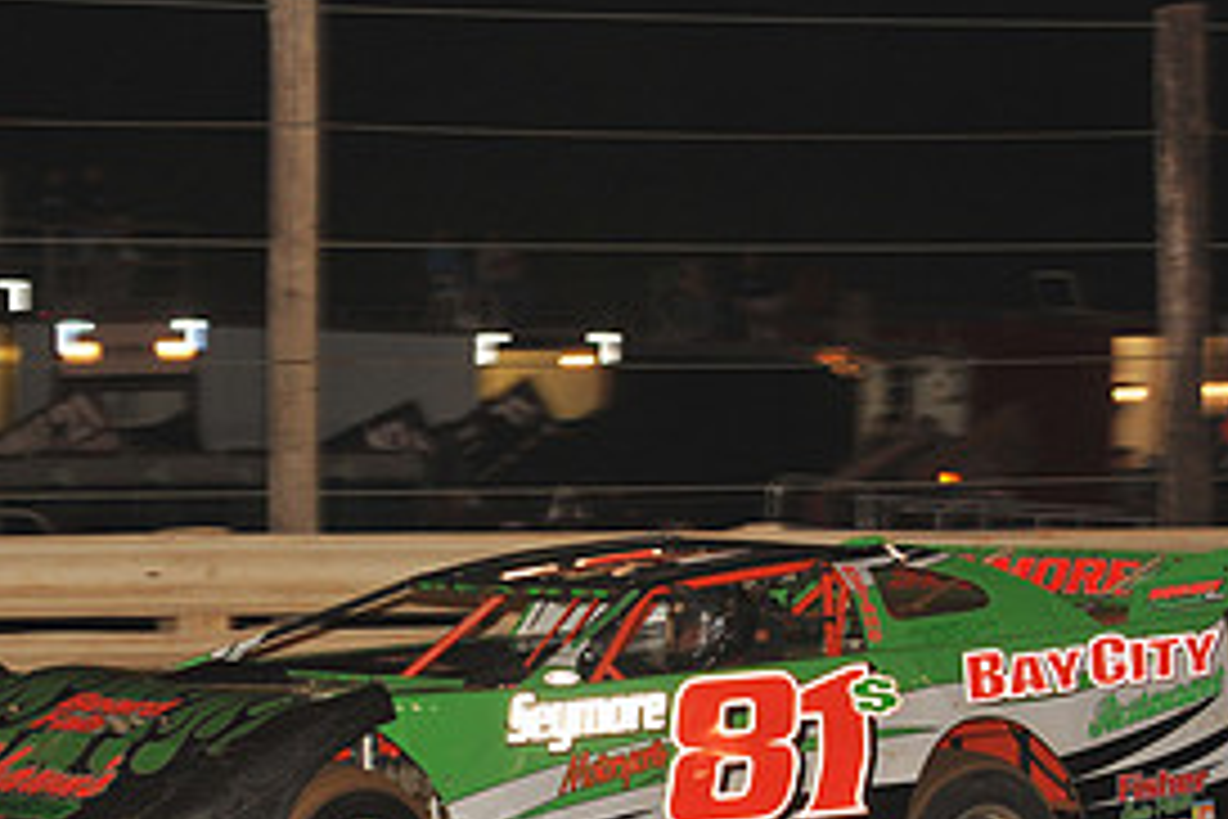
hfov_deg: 6.7
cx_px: 508
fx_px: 10505
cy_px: 666
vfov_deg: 4.5
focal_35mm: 308
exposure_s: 1/320
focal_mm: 145
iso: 1000
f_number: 6.3
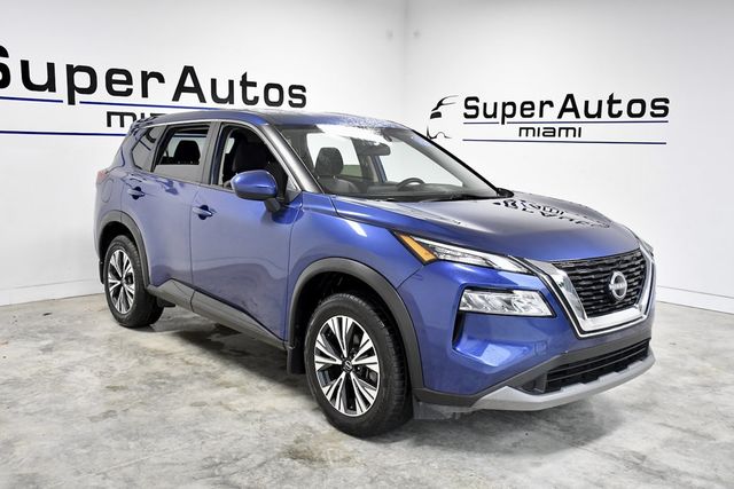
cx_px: 367
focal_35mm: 34
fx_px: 693
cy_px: 244
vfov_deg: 38.9
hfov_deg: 55.8
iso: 2500
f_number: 5.6
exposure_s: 1/250
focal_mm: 23
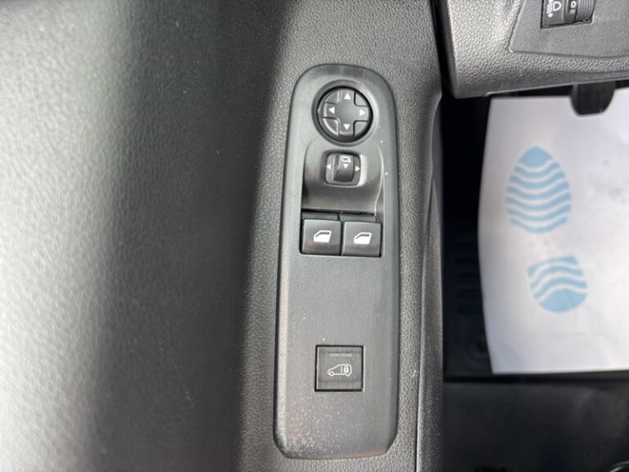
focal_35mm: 26
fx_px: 472
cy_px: 236
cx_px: 314
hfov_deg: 67.3
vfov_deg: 53.1
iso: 125
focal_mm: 5.96
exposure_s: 1/120
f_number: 1.6
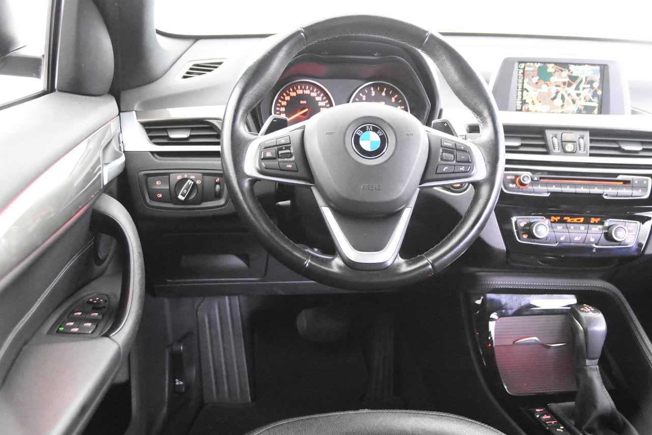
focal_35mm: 39
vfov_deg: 34.2
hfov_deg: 49.6
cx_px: 326
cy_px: 218
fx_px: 706
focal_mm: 26
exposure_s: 1/30
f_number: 3.2
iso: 12800
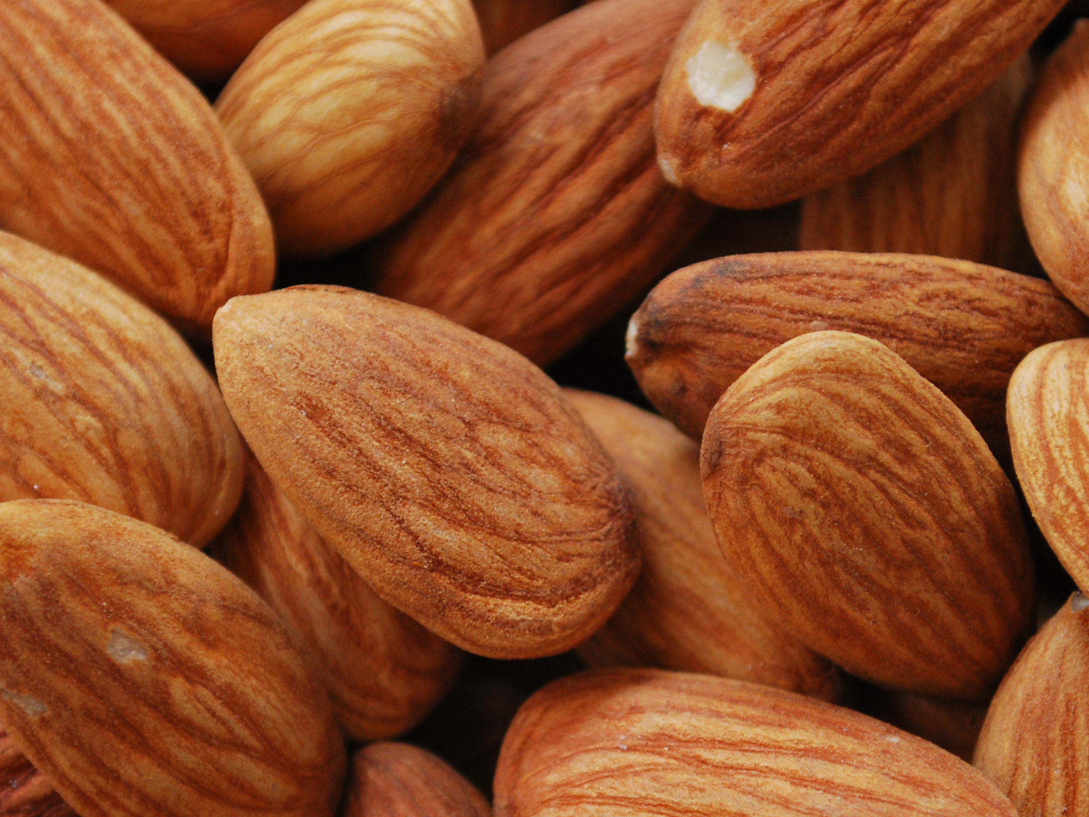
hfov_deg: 14.7
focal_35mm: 134
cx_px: 412
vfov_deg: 11.0
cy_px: 580
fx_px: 4215
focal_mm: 52
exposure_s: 1/100
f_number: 5.6
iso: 400
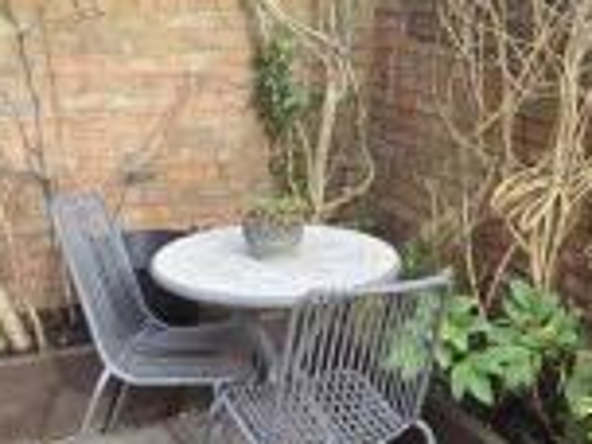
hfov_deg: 38.2
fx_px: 855
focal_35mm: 50
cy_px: 220
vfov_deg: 29.1
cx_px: 306
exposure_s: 1/217
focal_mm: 2.2
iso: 50
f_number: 2.2
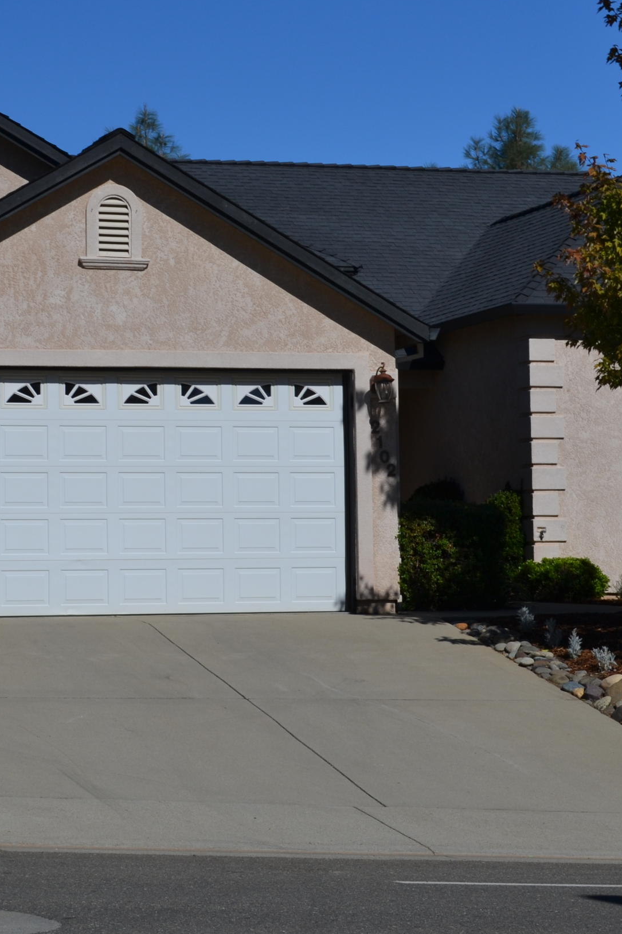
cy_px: 368
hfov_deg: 14.5
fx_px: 2436
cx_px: 204
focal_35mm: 94
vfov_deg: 21.7
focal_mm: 34
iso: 100
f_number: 8
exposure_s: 1/250
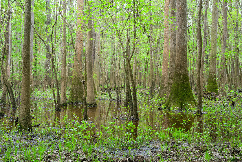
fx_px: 349
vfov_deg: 26.1
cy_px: 81
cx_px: 119
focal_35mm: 52
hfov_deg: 38.3
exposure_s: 1/40
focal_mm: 51
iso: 640
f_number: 14
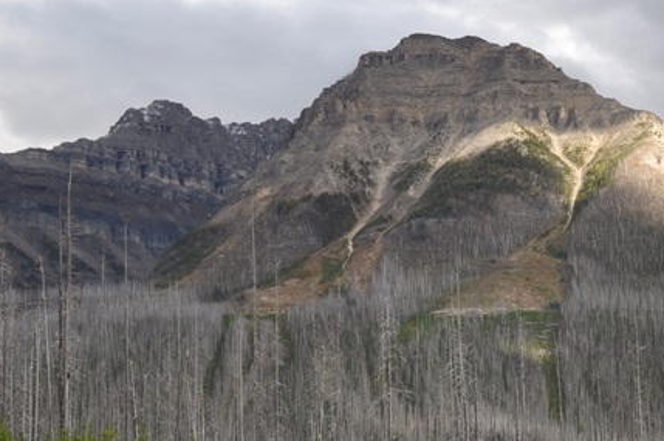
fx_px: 1713
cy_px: 289
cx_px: 786
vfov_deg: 14.6
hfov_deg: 20.6
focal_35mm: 93
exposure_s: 1/100
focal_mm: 26
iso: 200
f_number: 10
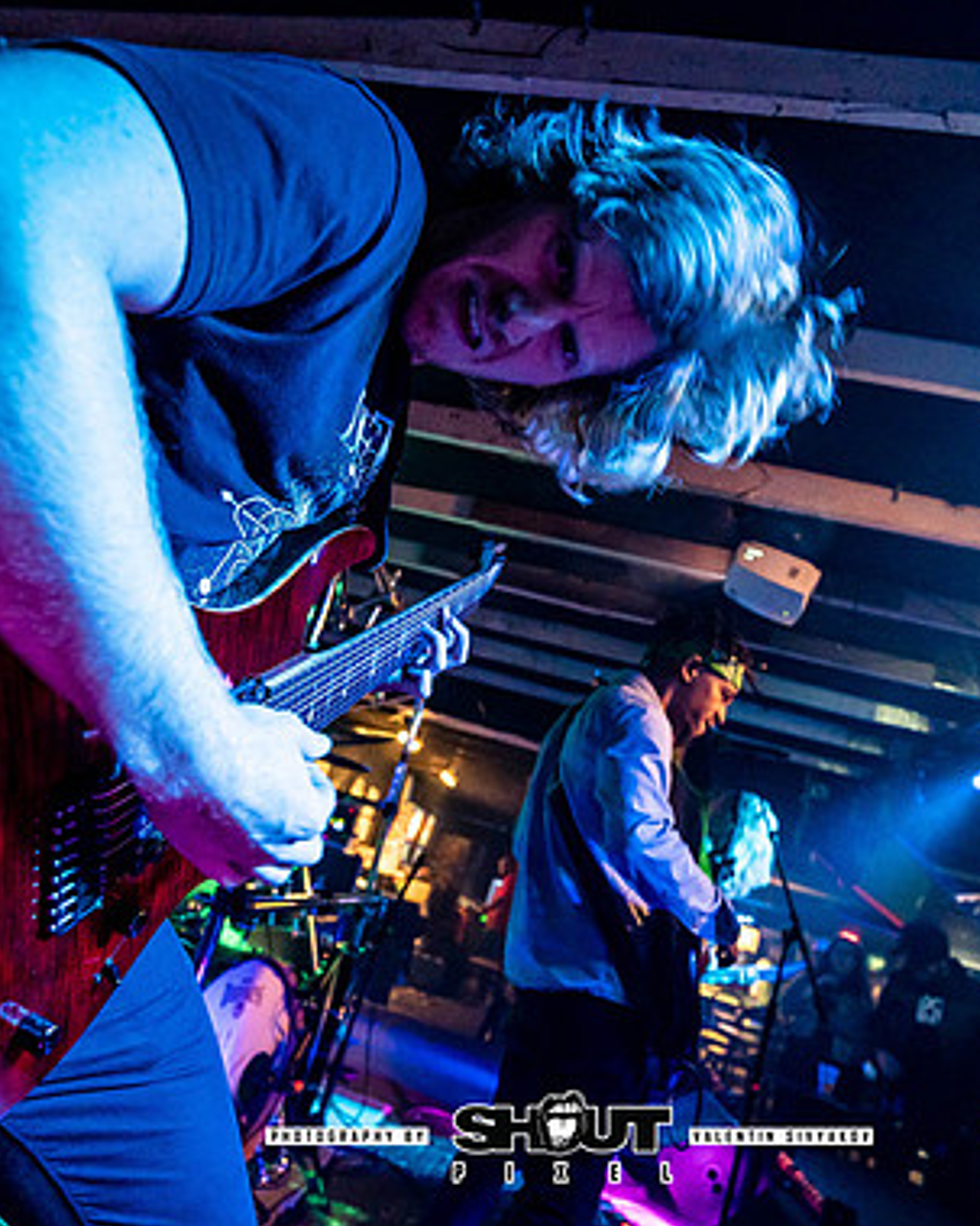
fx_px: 798
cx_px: 482
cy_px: 601
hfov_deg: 63.1
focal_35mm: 22
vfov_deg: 75.0
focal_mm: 14
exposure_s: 1/200
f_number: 2.8
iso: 3200
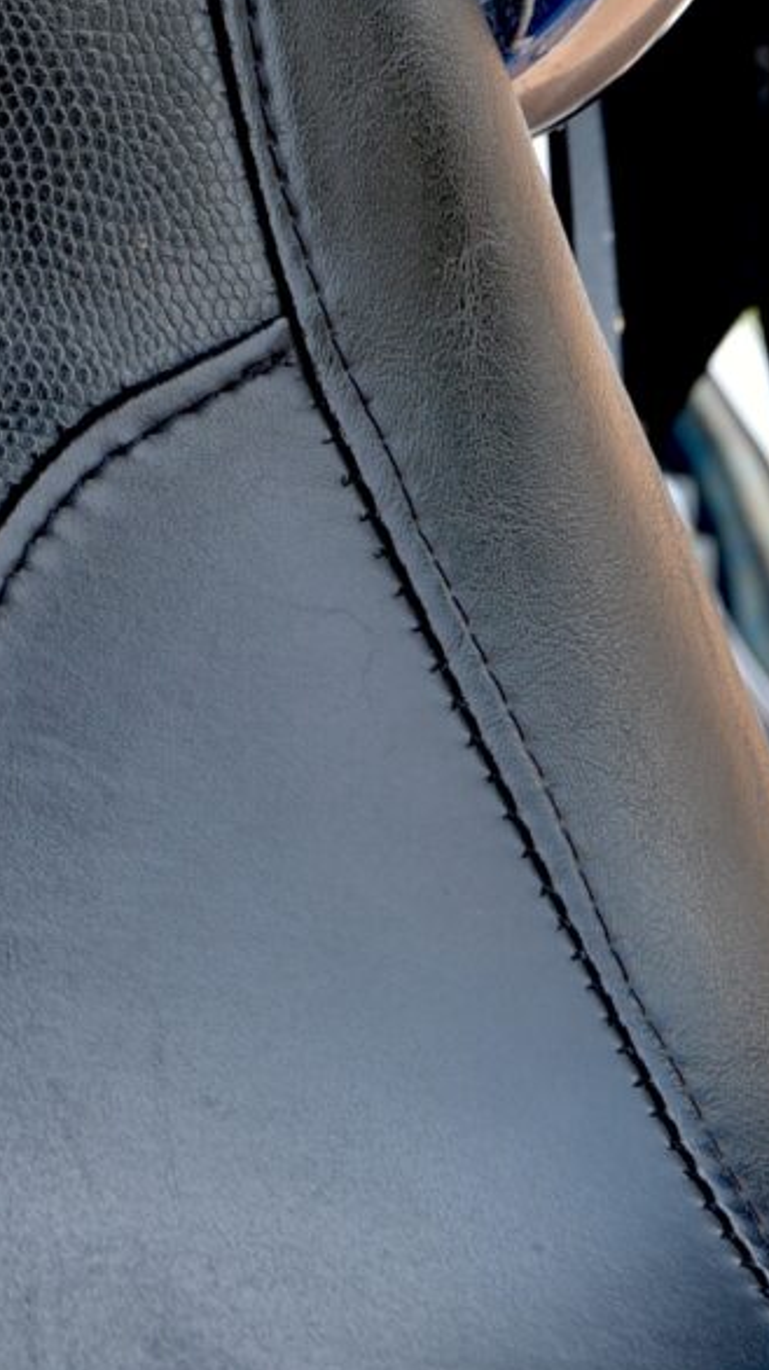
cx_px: -162
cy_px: -732
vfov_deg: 9.2
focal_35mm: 229
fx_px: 8313
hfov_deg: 5.3
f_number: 5
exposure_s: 1/100
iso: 100
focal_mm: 50
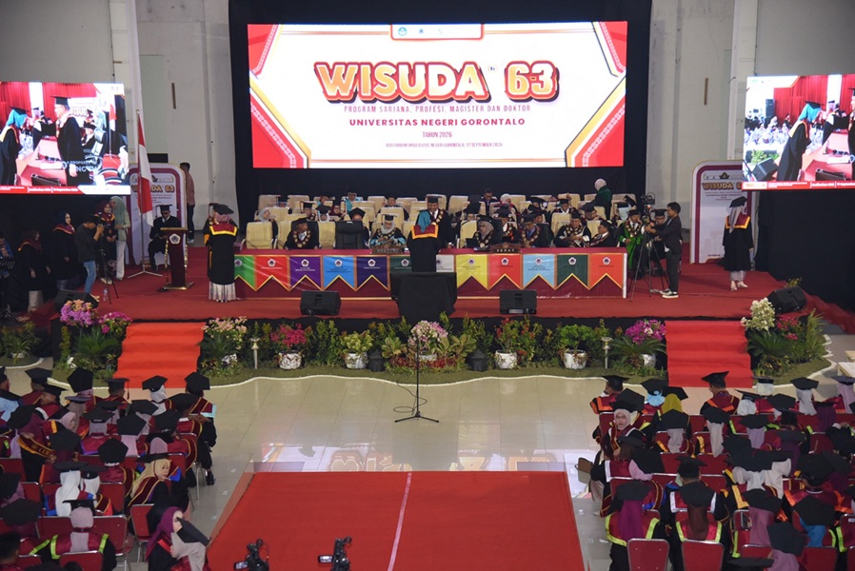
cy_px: 286
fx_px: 1568
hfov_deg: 30.5
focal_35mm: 66
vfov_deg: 20.6
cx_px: 428
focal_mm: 66
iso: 2000
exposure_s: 1/200
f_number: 4
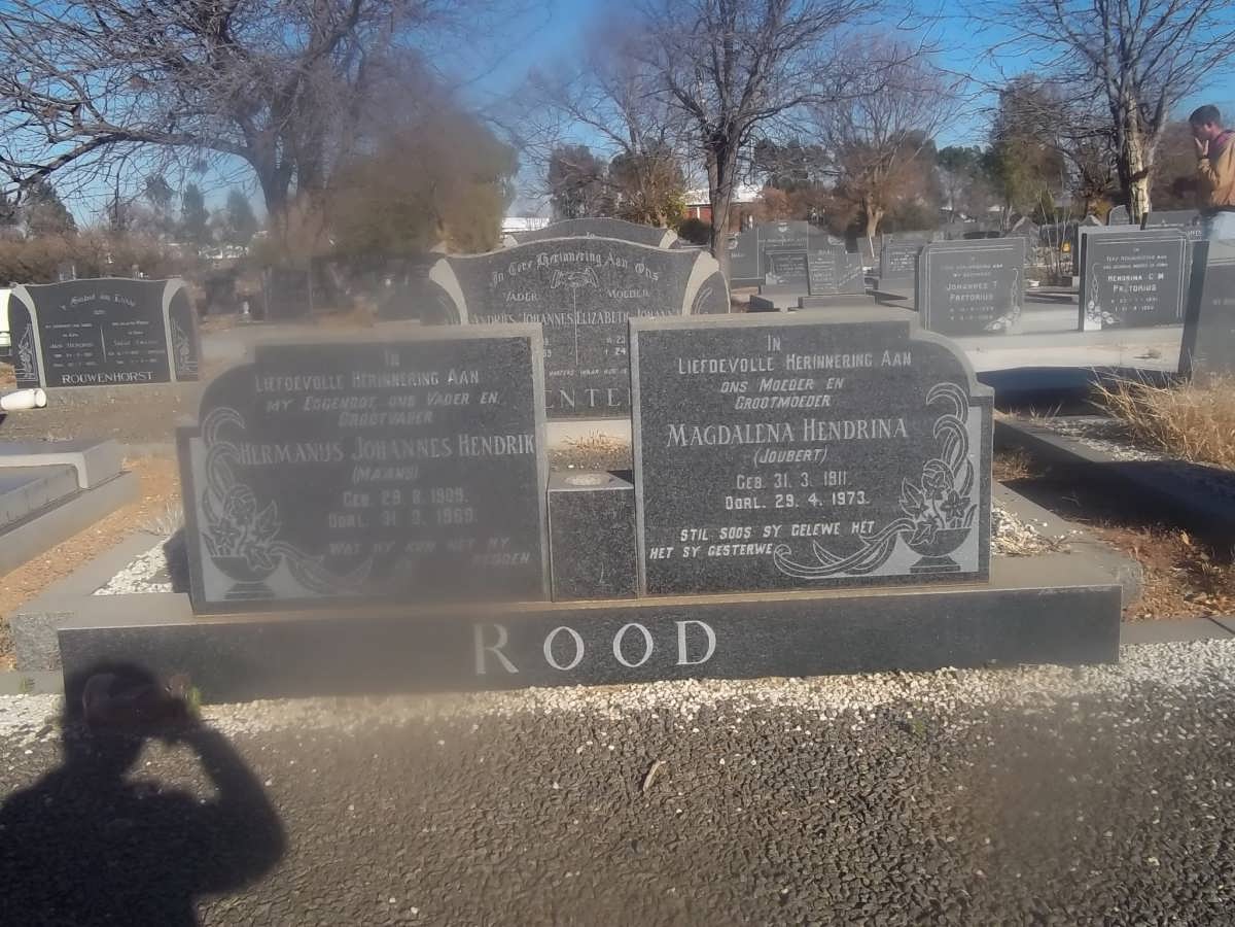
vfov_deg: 44.2
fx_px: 1142
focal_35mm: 32
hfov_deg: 56.8
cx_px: 618
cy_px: 464
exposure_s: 1/500
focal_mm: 5.7
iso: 80
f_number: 5.5
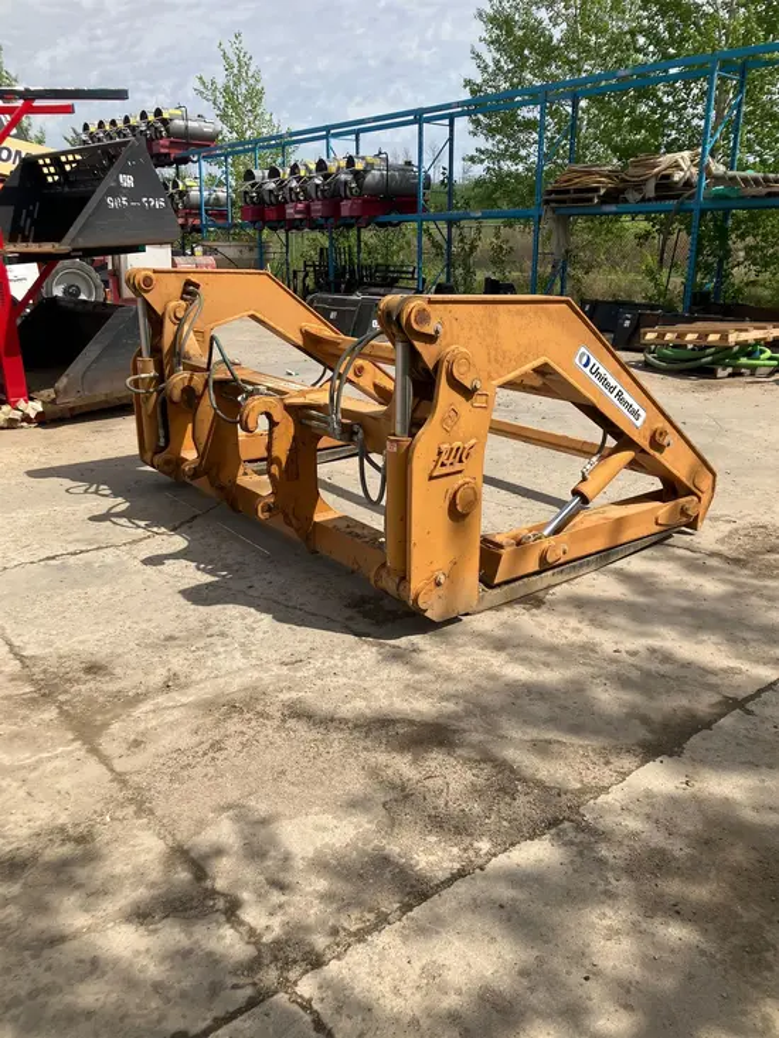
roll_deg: +0.5
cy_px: 519
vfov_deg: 63.4
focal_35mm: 28
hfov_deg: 49.8
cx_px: 390
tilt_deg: -18.7
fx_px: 840
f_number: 1.8
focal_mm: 3.99
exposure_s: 1/2114
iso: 32
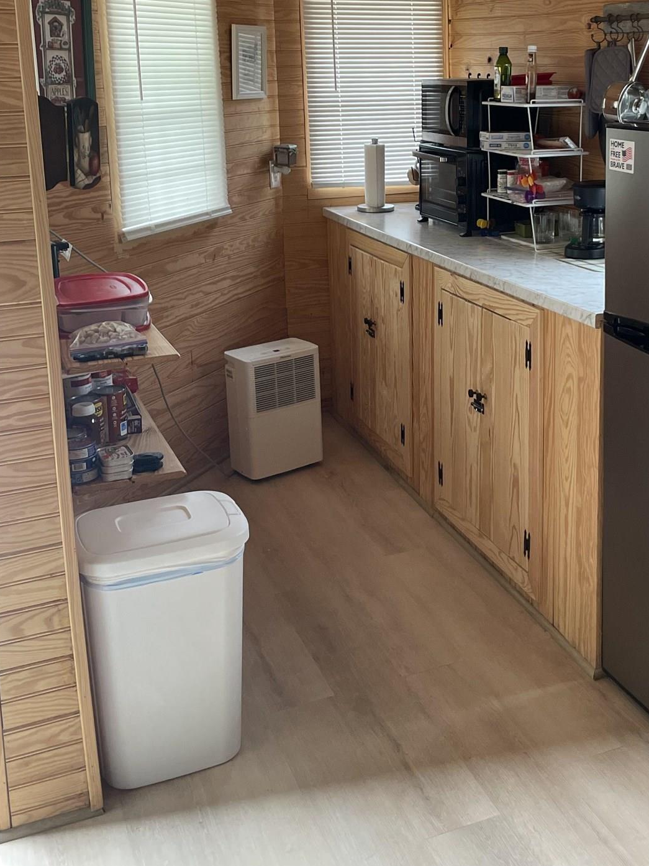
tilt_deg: -10.3
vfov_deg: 43.0
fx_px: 1075
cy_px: 259
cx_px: 479
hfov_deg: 33.0
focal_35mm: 43
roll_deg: +1.6
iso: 250
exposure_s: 1/60
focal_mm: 4.2
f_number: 1.6
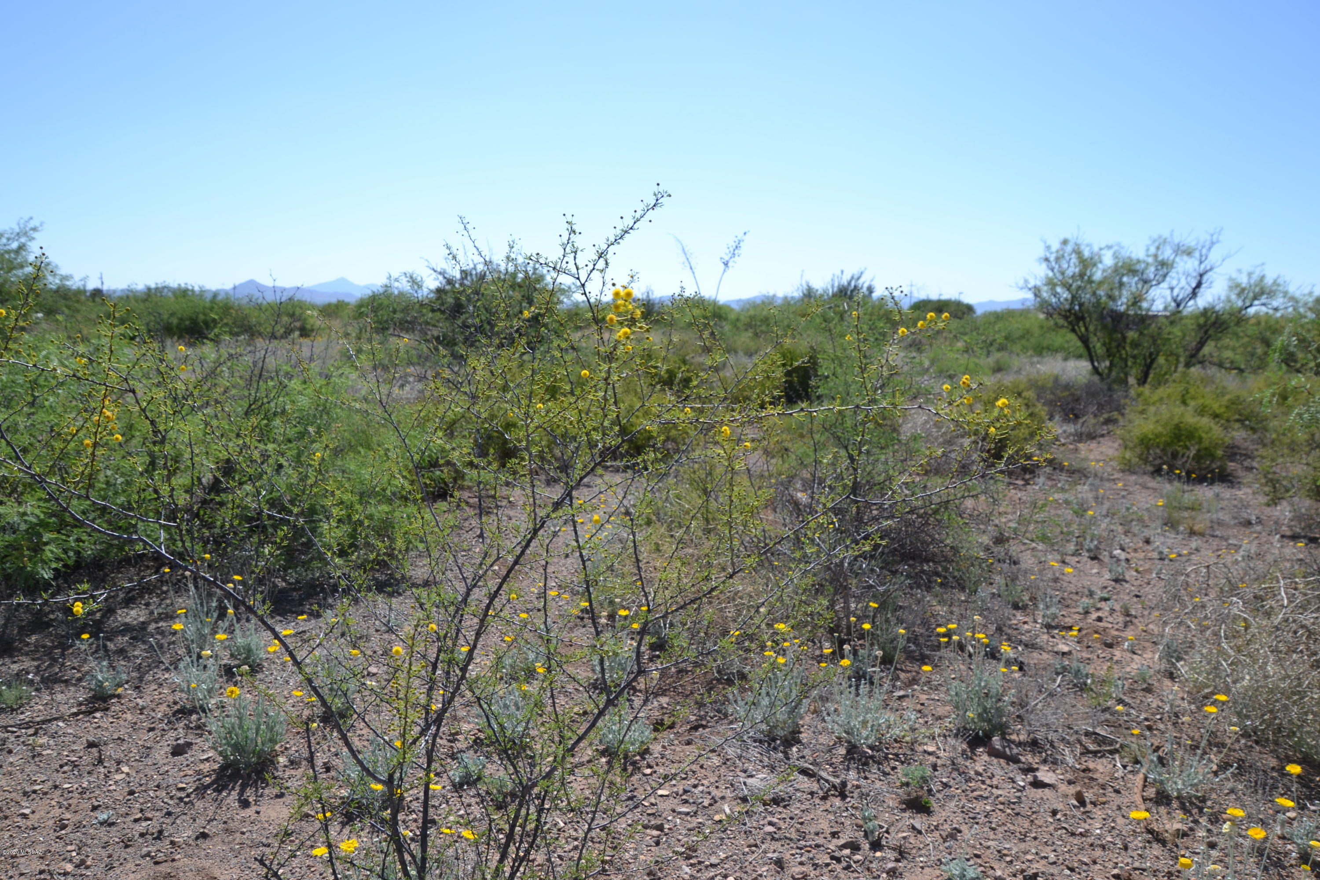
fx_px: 990
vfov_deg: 47.9
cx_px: 660
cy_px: 440
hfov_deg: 67.4
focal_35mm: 27
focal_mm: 18
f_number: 7.1
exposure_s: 1/200
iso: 100
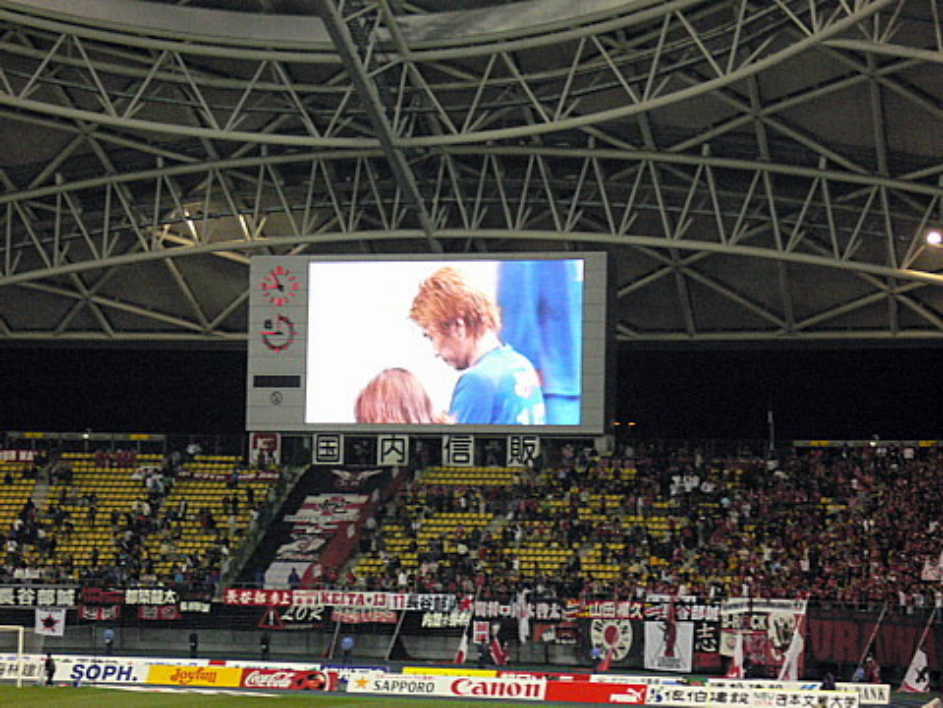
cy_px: 354
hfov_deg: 18.7
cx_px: 472
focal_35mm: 105
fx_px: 2860
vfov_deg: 14.1
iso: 400
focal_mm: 17.4
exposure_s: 1/60
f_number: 5
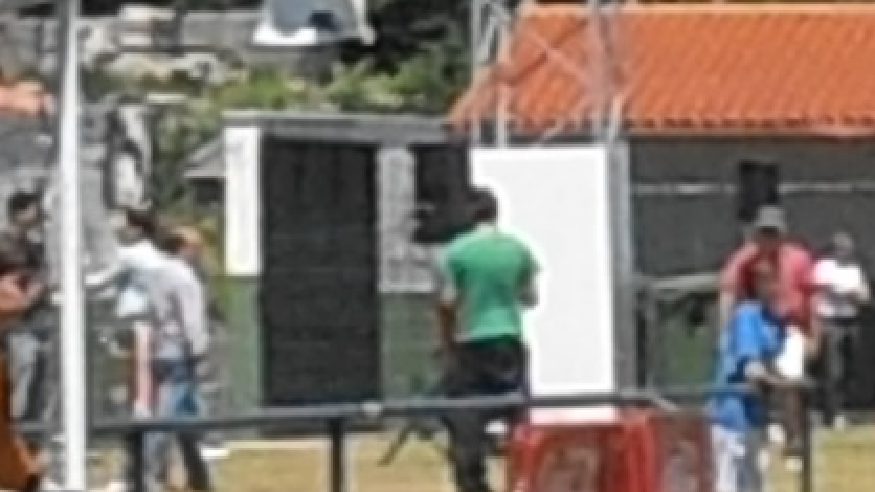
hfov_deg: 3.6
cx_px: 712
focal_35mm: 593
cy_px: 544
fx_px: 13757
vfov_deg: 2.0
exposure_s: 1/320
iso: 400
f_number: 14
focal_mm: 19.64
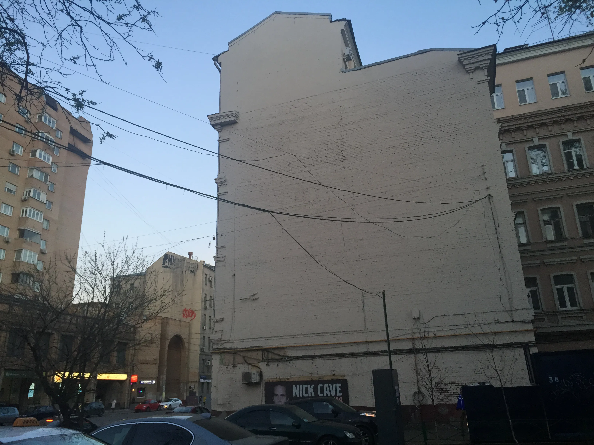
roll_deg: +0.7
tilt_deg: +19.1
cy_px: 222
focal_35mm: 29
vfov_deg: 48.2
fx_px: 498
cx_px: 297
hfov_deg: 61.7
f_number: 2.2
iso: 32
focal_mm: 4.15
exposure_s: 1/40
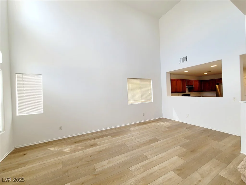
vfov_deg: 89.9
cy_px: 92
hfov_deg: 106.2
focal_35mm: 13
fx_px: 92
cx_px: 123
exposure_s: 1/120
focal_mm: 2.2
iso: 100
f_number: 2.2
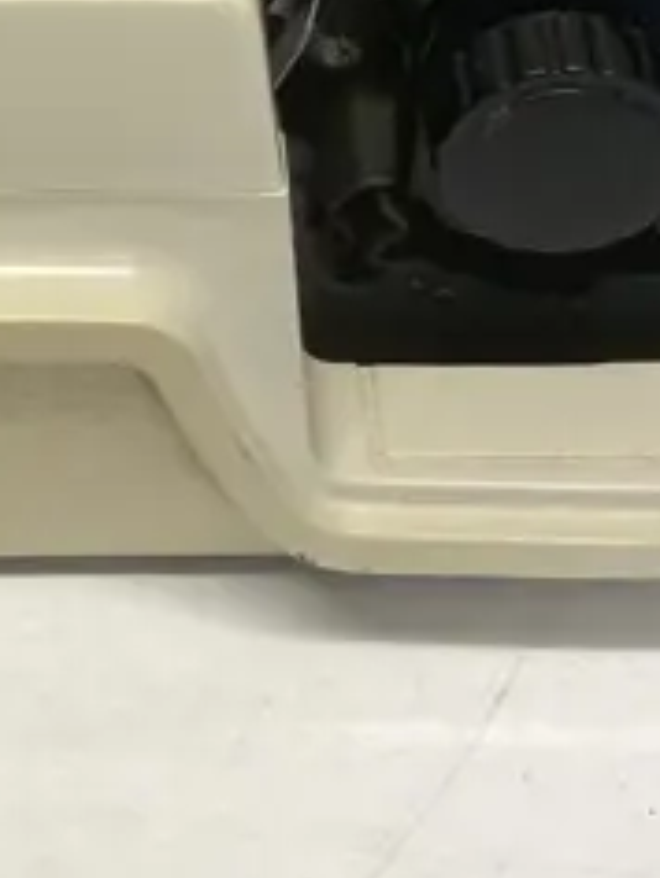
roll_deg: +4.2
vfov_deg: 15.8
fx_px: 3073
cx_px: -171
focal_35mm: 121
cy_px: -115
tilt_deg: -37.6
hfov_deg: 11.9
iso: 50
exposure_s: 1/50
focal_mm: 3.99
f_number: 1.8
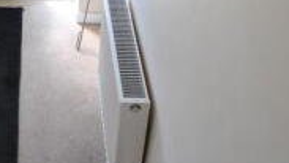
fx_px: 429
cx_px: 29
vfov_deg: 17.6
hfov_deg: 35.1
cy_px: -126
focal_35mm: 56
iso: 200
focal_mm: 10
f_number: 4
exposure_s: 1/60
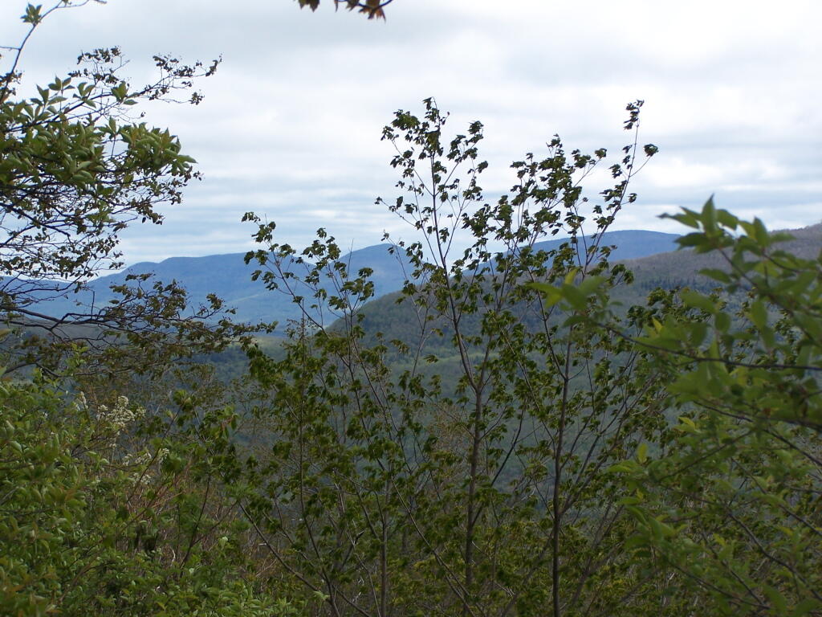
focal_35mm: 94
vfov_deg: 15.7
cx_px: 411
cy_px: 308
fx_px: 2232
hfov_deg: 20.9
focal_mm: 15.6
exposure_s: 1/800
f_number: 3.2
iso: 80
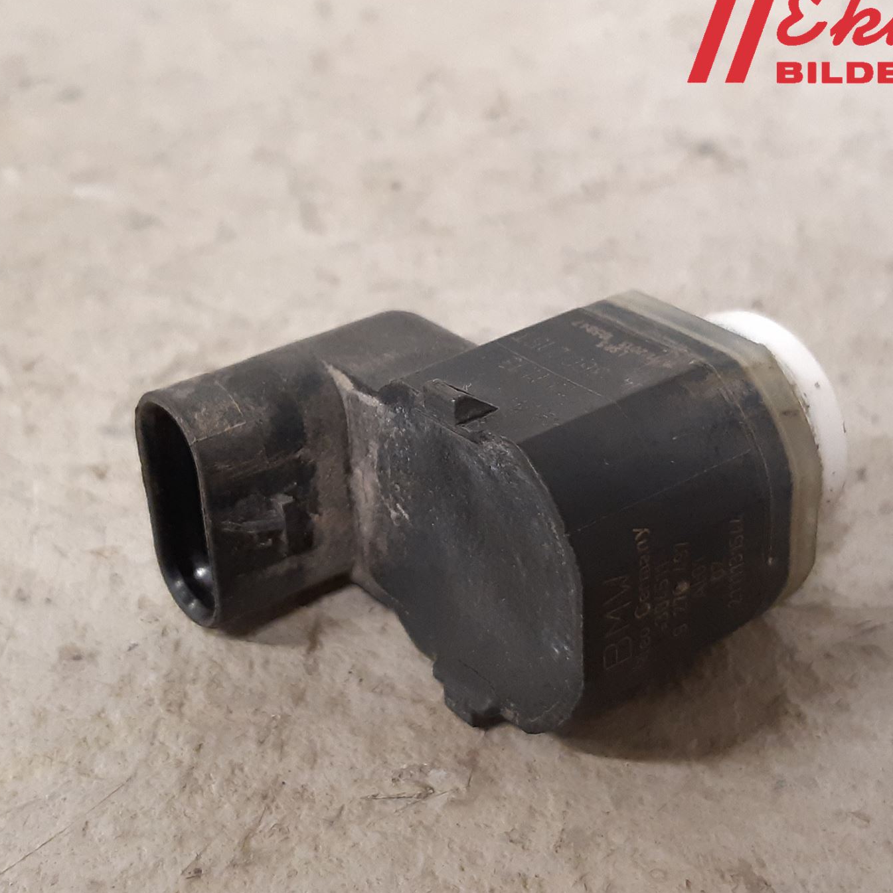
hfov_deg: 47.2
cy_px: 481
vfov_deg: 47.2
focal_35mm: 35
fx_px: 1022
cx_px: 415
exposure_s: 1/33
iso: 250
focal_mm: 3.93
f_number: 1.7
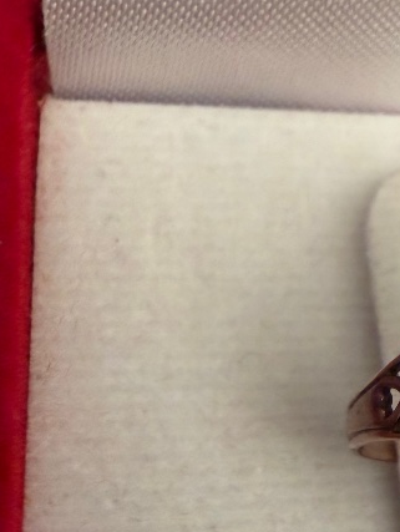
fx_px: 1123
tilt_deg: -69.7
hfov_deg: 18.7
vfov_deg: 26.5
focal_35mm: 73
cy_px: 366
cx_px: 520
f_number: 2.2
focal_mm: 2.22
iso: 250
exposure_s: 1/100
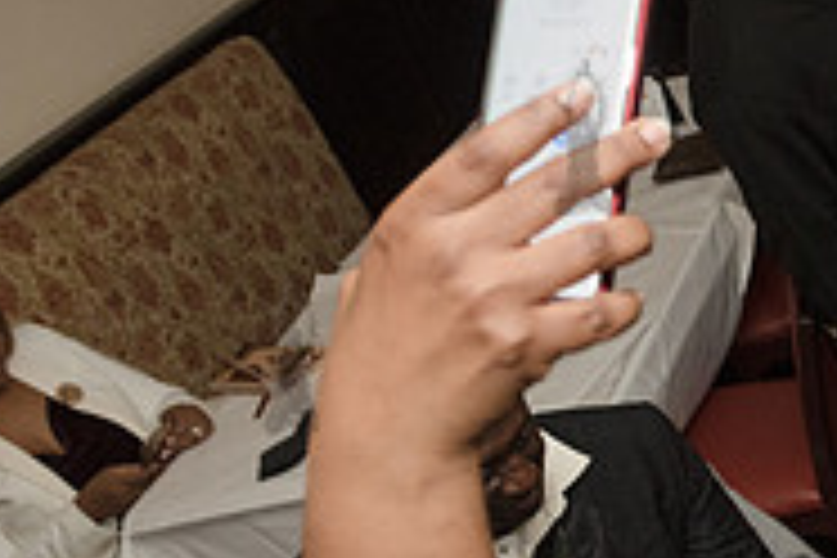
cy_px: 353
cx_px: 1161
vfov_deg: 18.2
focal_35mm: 75
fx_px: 1744
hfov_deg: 23.1
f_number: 4.5
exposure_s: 1/250
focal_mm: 24
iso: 2000
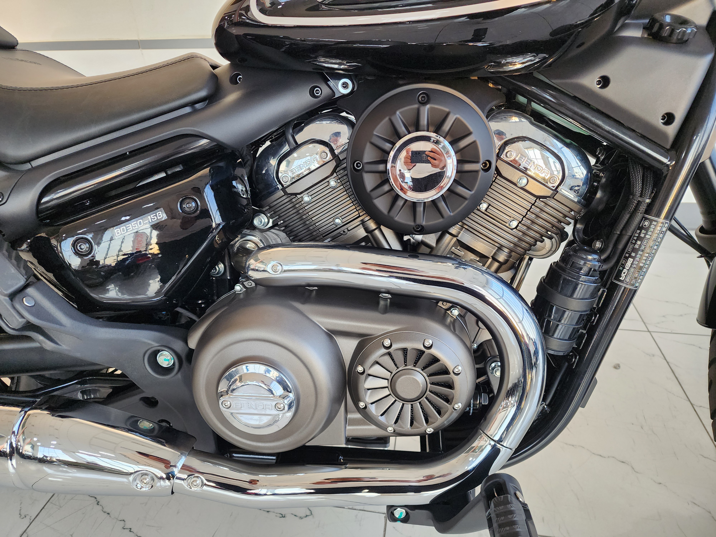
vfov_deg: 58.9
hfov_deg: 73.9
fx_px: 476
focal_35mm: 23
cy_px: 268
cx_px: 358
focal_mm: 6.4
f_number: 1.8
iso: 250
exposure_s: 1/100
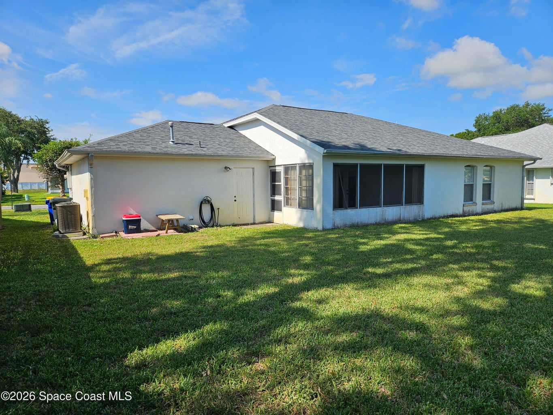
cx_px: 276
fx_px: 367
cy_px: 208
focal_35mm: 23
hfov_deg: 73.9
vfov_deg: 58.9
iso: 25
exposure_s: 1/1659
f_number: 1.8
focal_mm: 5.4
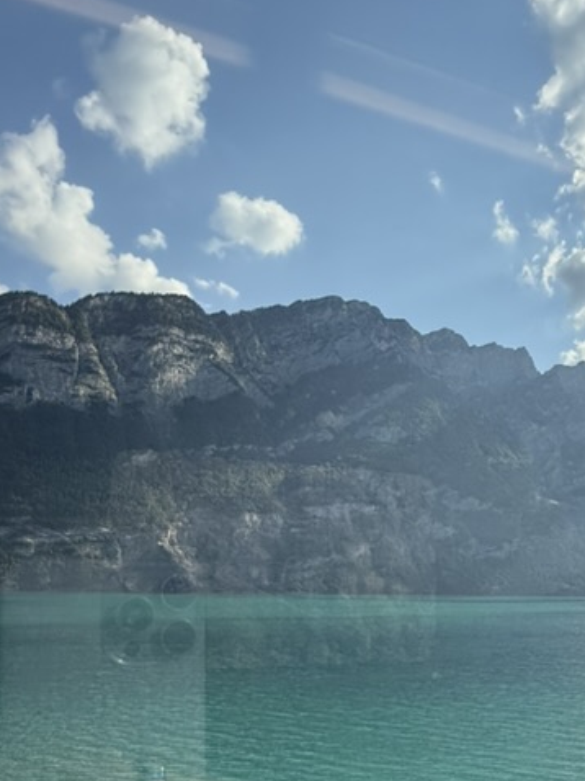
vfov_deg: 57.6
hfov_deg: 44.4
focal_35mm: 30
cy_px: 564
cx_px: 471
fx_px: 677
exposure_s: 1/1145
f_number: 2.2
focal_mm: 2.22
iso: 50
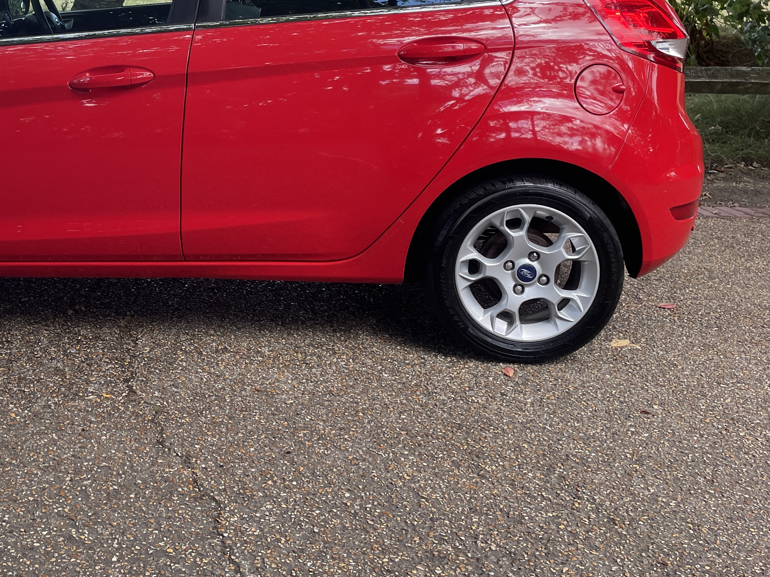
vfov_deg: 30.7
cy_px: 114
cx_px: 160
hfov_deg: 39.7
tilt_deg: -5.9
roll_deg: -0.2
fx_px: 1023
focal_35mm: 46
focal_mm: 4.2
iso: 32
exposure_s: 1/433
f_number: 1.6
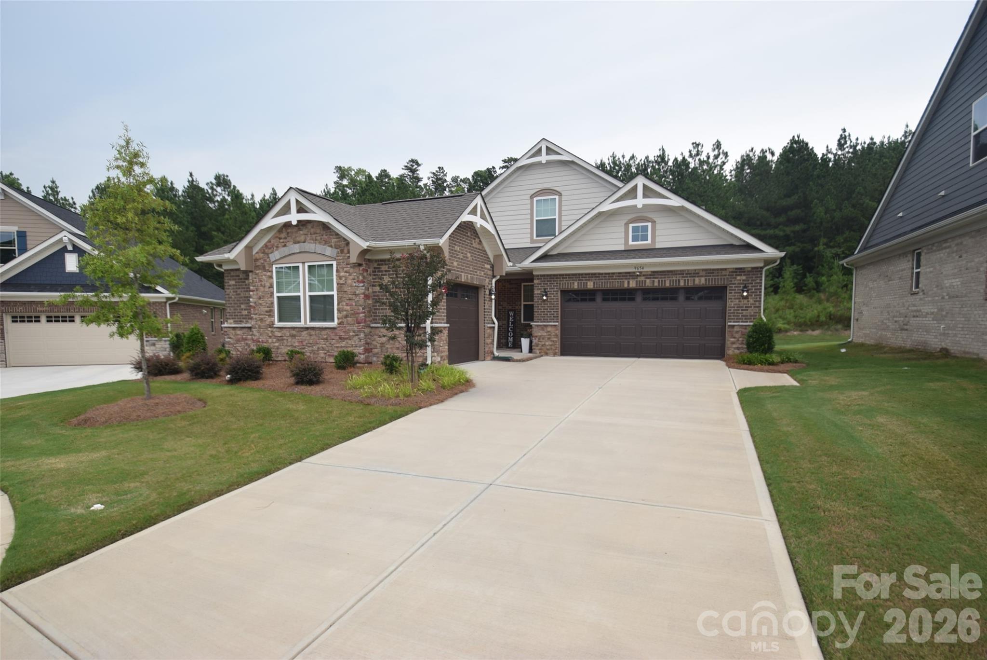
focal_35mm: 17
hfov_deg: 92.4
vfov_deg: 69.7
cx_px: 494
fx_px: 473
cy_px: 330
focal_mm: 11.5
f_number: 5.6
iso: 160
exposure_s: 1/125
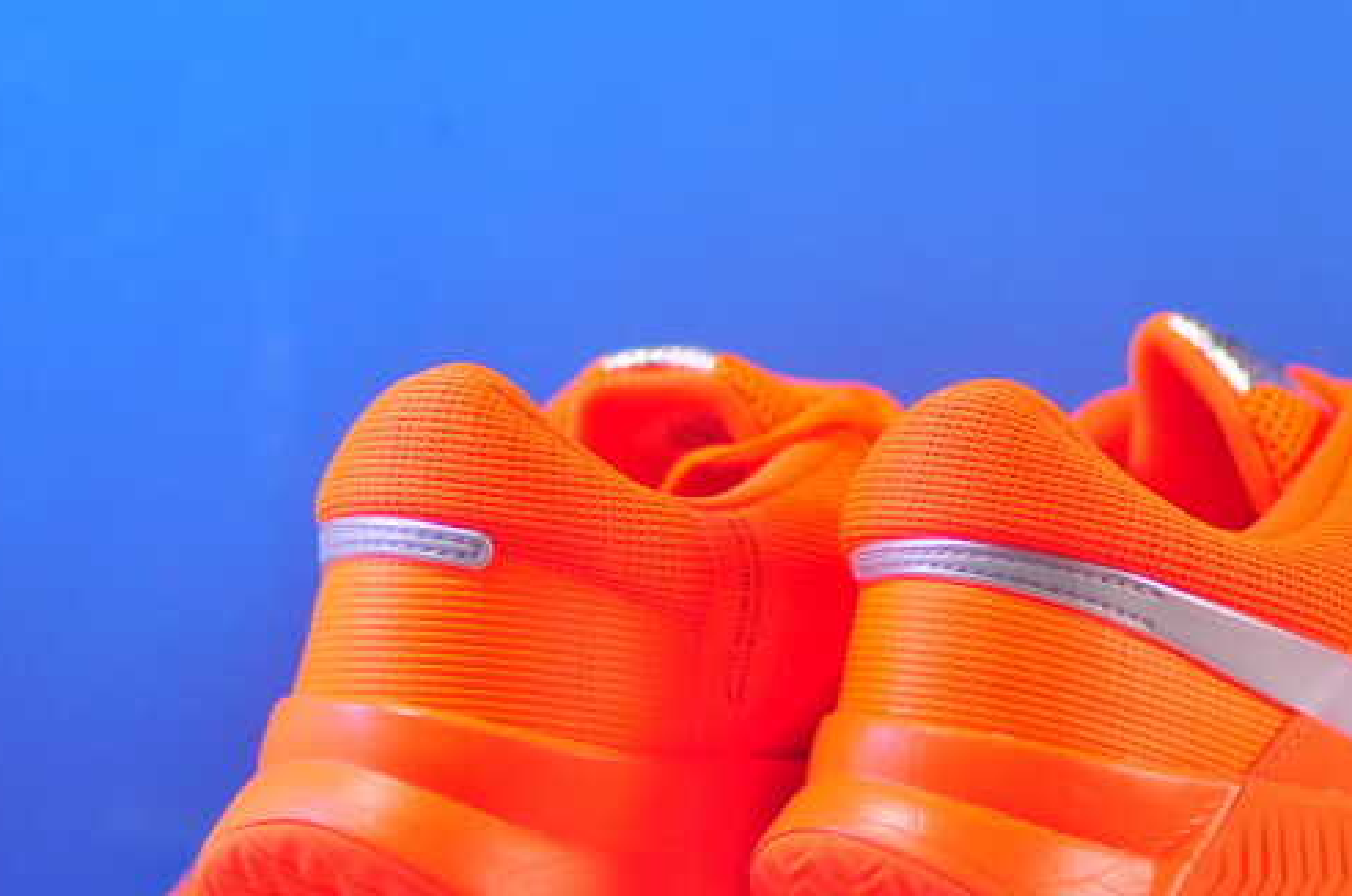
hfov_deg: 16.8
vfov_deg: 11.2
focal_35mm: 122
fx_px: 4573
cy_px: 416
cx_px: 970
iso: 250
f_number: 2
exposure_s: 1/320
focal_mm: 50
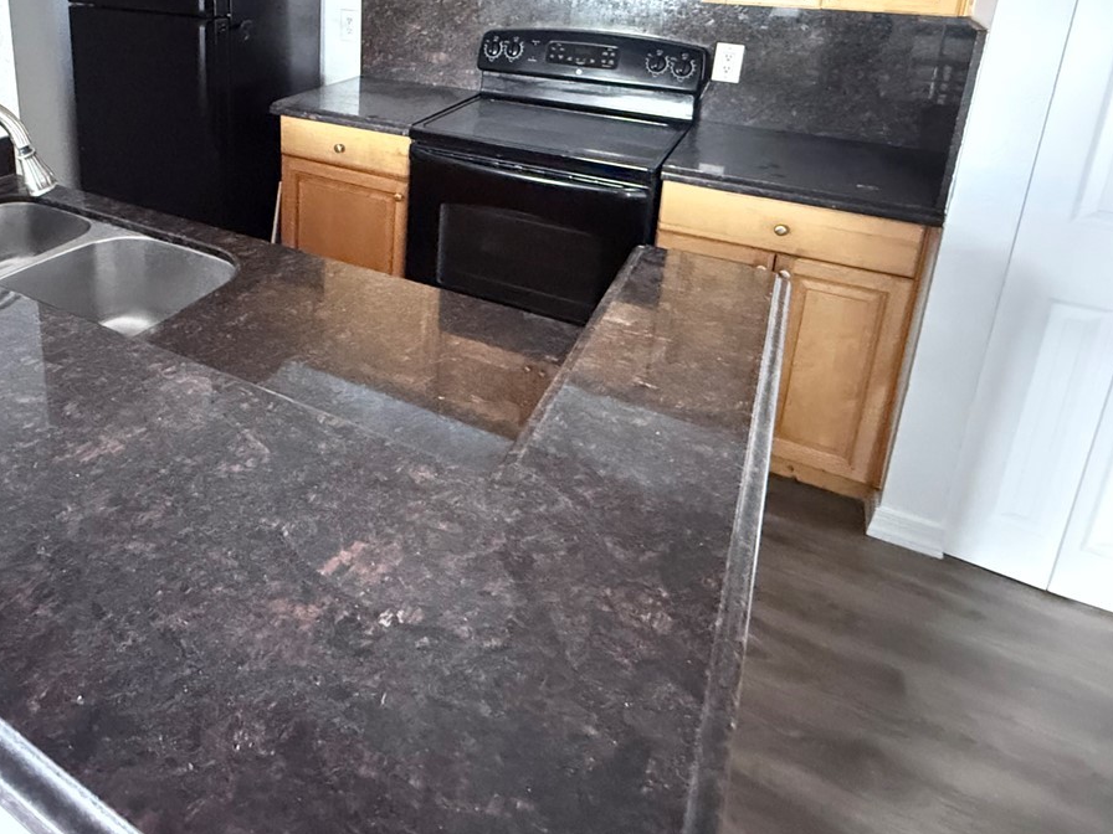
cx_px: 345
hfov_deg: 66.9
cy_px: 144
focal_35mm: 25
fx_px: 804
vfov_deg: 50.8
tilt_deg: -16.3
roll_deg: -1.1
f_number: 2.2
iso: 3200
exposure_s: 1/15
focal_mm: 2.22
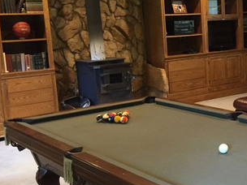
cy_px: 97
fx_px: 435
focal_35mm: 61
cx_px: 233
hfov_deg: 30.0
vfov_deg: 24.0
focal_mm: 4.15
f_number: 2.2
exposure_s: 1/24
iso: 250
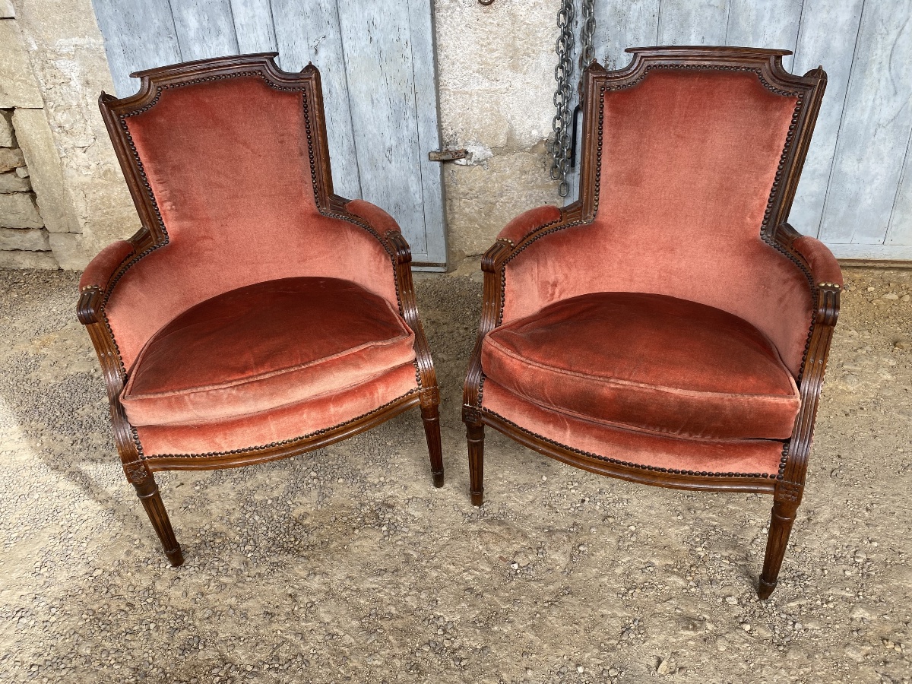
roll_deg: +2.7
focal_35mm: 26
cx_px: 456
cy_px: 342
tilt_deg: -27.8
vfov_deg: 53.1
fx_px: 685
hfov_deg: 67.3
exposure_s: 1/211
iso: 32
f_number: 1.8
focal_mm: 4.25
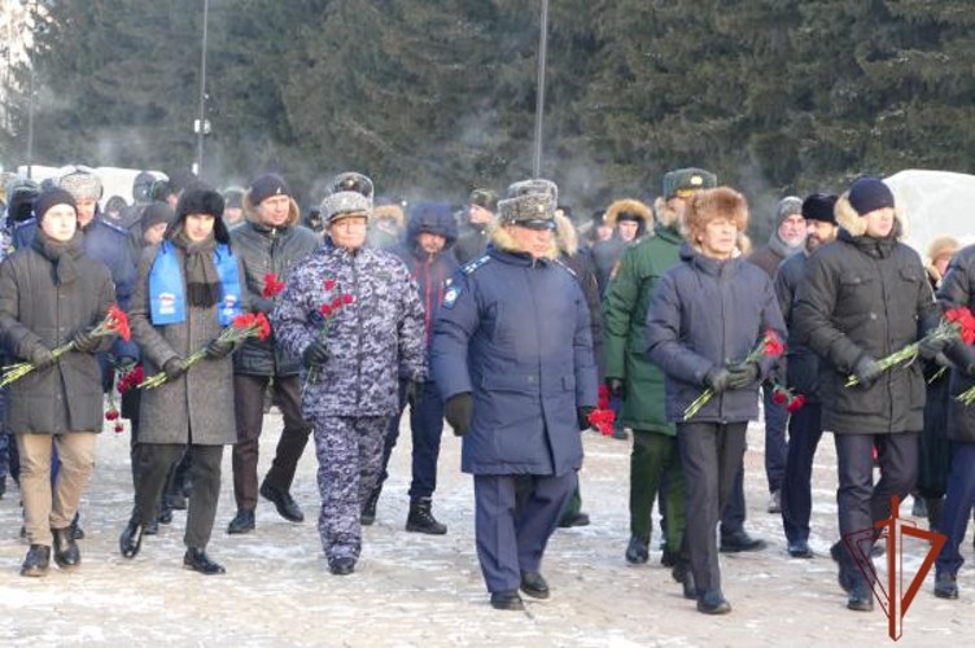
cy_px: 324
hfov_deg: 16.3
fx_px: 3409
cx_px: 488
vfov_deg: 10.9
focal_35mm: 126
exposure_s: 1/80
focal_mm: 45.89
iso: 250
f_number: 3.9
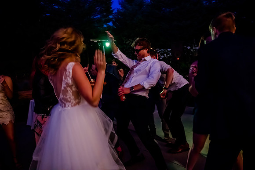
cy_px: 85
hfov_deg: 73.7
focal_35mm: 24
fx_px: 170
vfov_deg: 53.2
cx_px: 128
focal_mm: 24
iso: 8000
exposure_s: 1/100
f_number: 2.8
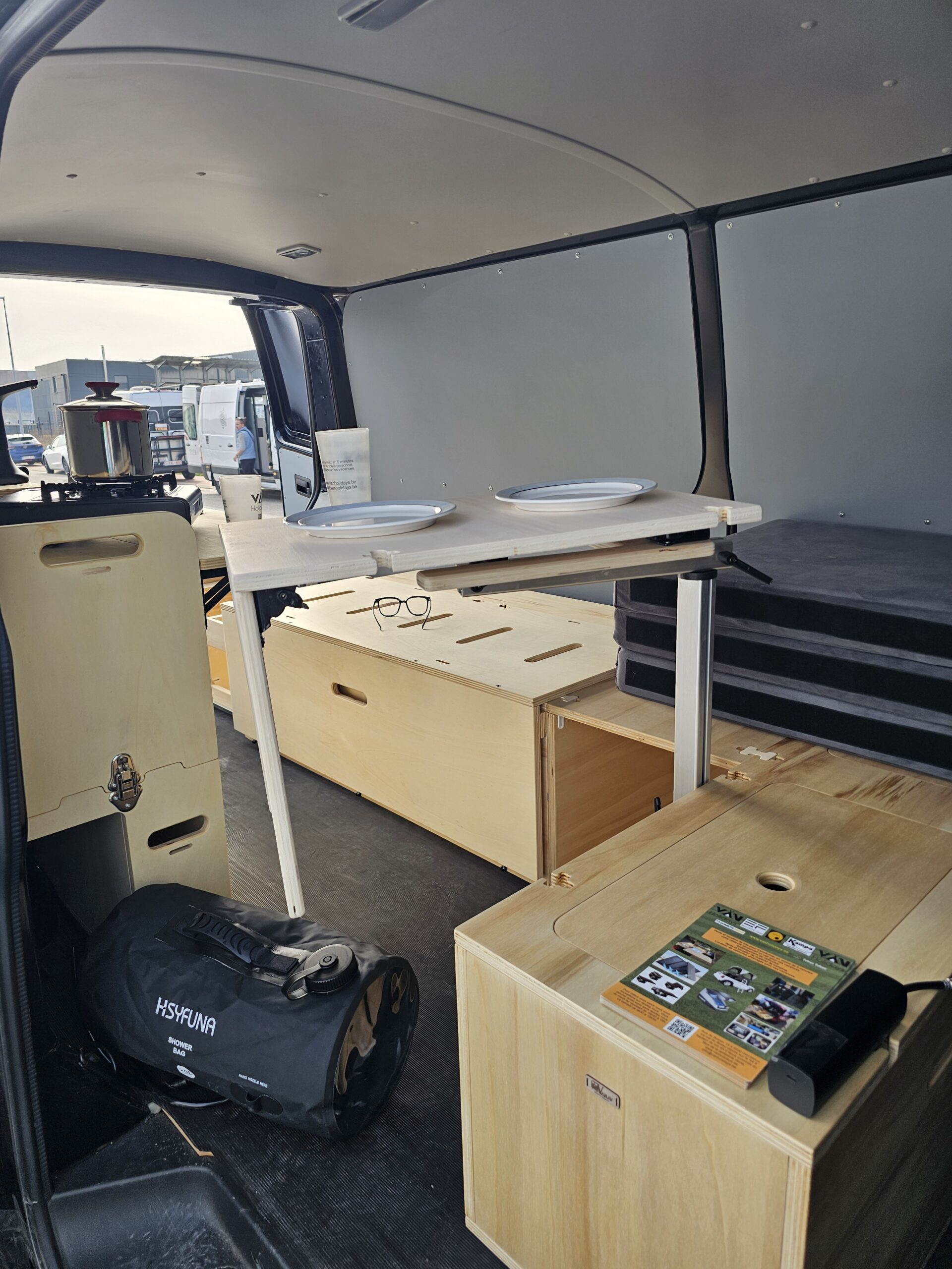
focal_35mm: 23
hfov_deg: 58.9
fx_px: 843
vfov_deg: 73.9
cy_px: 634
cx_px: 476
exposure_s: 1/180
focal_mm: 6.3
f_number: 1.7
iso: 16
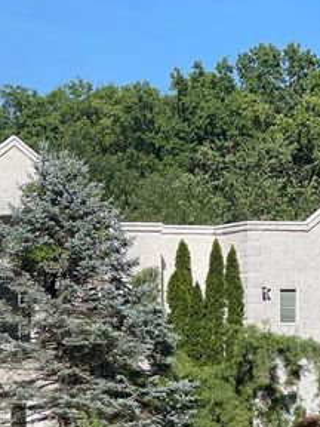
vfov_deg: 13.2
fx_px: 1824
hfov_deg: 10.0
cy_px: 407
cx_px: 108
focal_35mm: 148
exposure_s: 1/1410
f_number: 2.2
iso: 32
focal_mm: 7.5
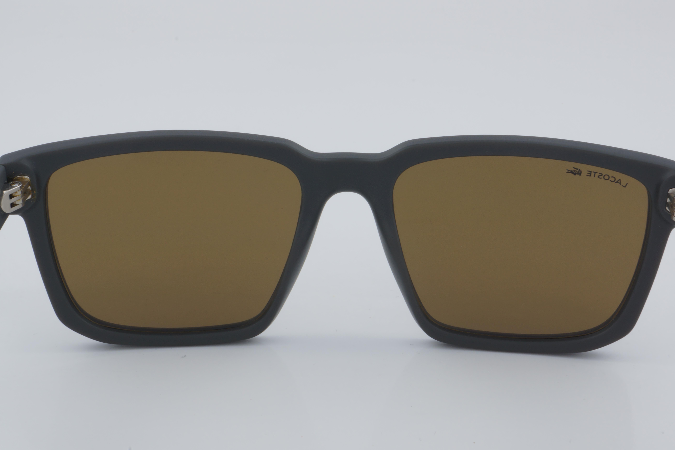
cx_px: 351
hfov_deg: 31.4
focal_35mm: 64
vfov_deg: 21.2
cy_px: 223
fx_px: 1200
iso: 100
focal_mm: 40
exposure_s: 1/4
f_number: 32
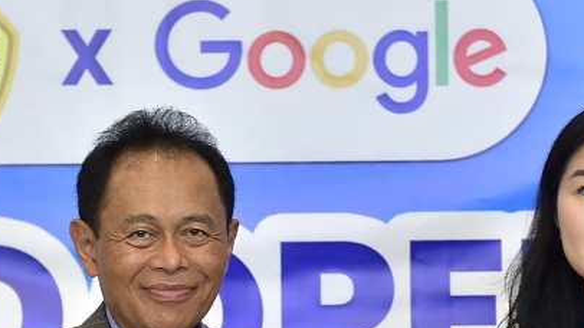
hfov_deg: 11.6
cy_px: 399
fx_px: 2864
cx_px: 347
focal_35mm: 185
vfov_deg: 6.5
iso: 1000
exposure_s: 1/80
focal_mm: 70
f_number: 3.5
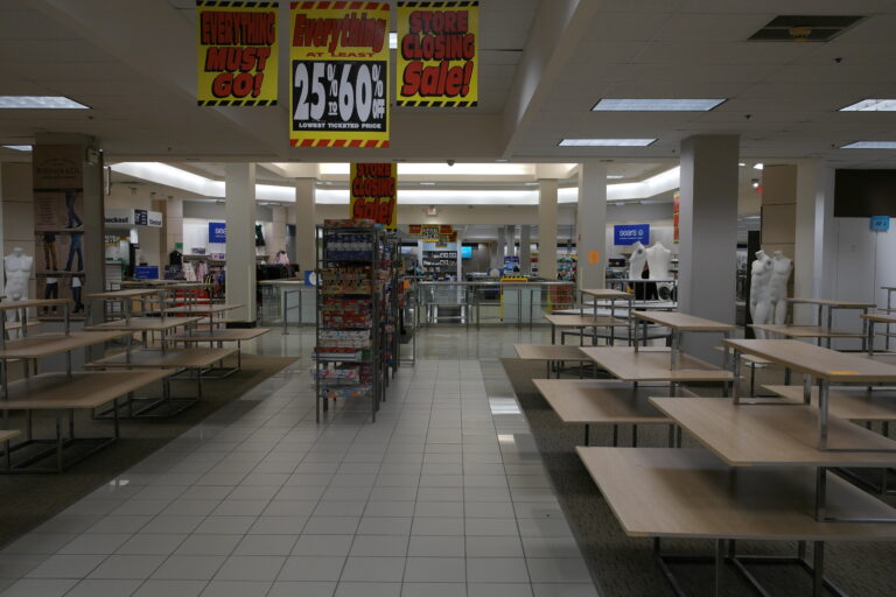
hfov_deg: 61.9
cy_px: 298
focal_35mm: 30
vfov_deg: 43.6
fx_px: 747
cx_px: 448
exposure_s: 1/80
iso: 200
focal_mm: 20
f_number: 3.5
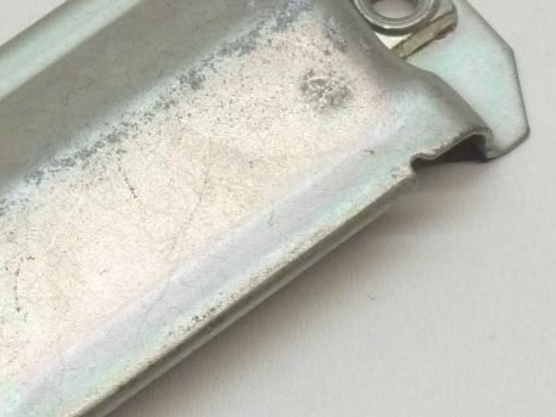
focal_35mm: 196
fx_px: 3149
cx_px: 98
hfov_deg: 10.1
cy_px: 231
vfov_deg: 7.6
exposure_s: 1/30
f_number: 4.3
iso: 400
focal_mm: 15.8
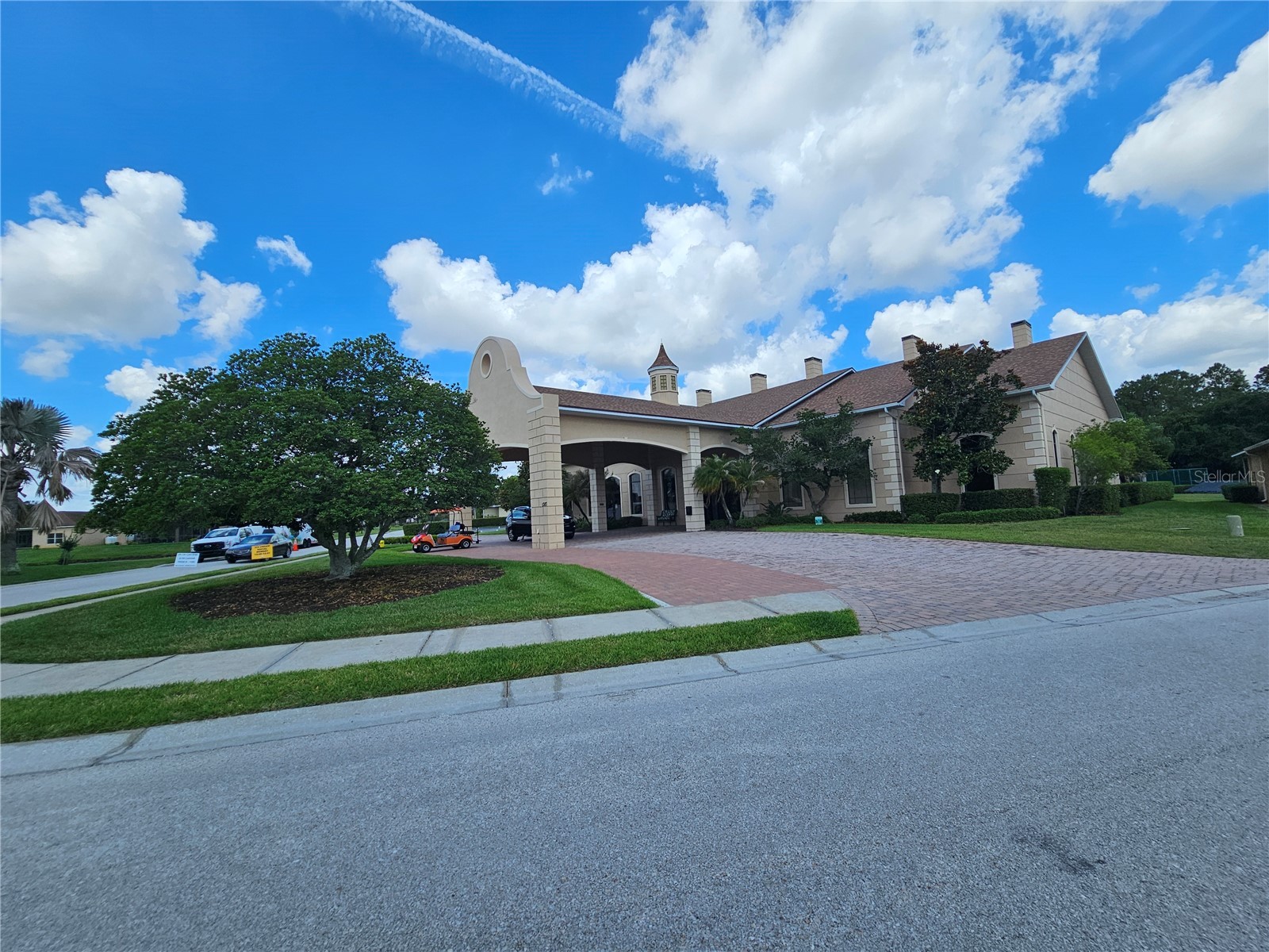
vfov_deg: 89.9
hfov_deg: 106.2
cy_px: 476
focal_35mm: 13
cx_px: 634
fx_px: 477
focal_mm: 2.2
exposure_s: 1/2701
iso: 50
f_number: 2.2
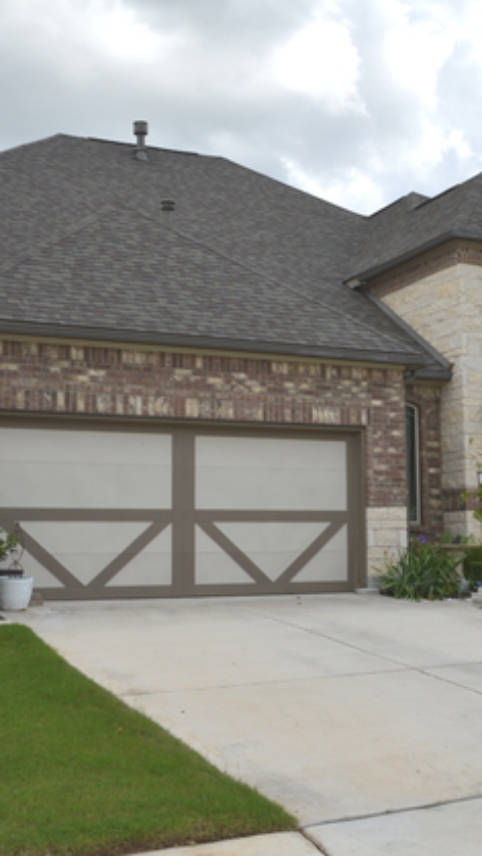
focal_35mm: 48
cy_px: 425
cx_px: 364
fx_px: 1090
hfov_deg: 24.7
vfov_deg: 42.9
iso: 100
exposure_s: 1/200
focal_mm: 20
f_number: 10
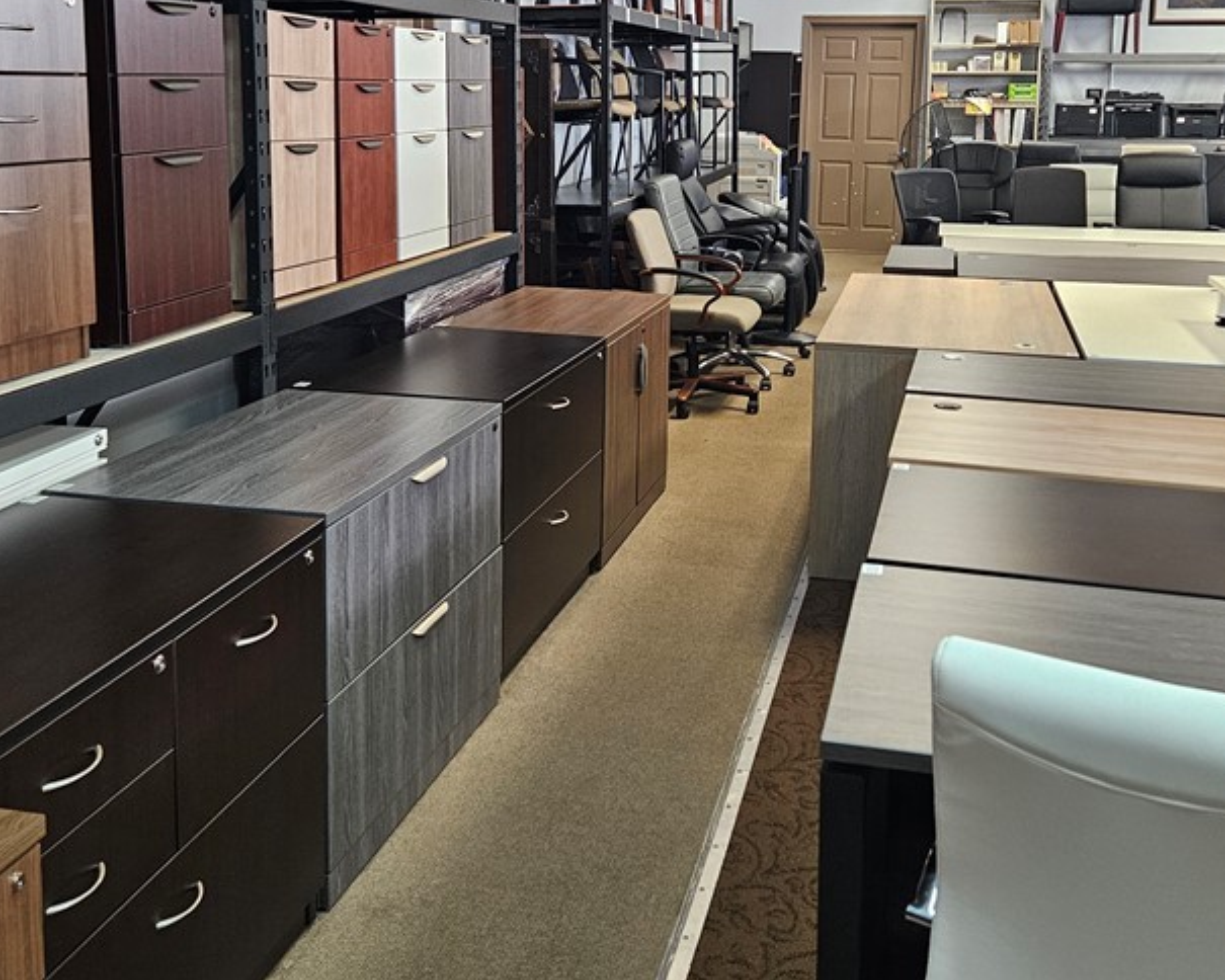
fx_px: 1378
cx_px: 672
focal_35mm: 38
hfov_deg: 47.9
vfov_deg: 38.1
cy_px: 239
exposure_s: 1/120
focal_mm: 5.4
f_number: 1.8
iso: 400
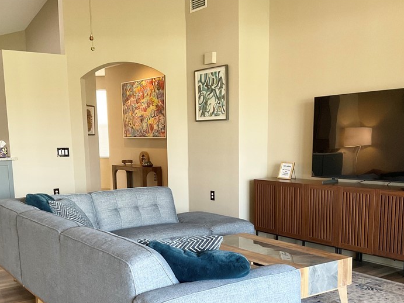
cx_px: 191
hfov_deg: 43.8
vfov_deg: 33.1
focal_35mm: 43
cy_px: 218
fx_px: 502
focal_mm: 3
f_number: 1.8
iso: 125
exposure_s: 1/60
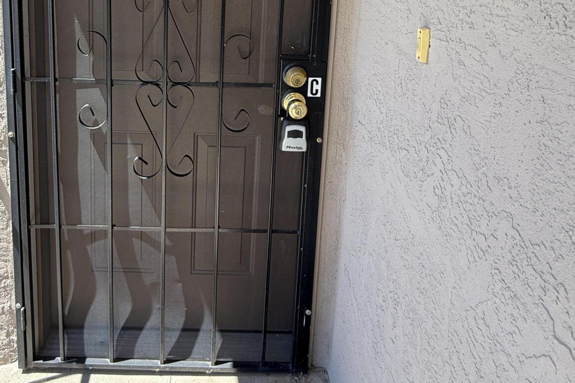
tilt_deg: -7.3
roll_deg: -0.3
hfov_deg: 70.3
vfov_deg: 43.2
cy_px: -9
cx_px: 213
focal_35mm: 25
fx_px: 399
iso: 64
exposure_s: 1/136
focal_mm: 2.22
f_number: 2.2
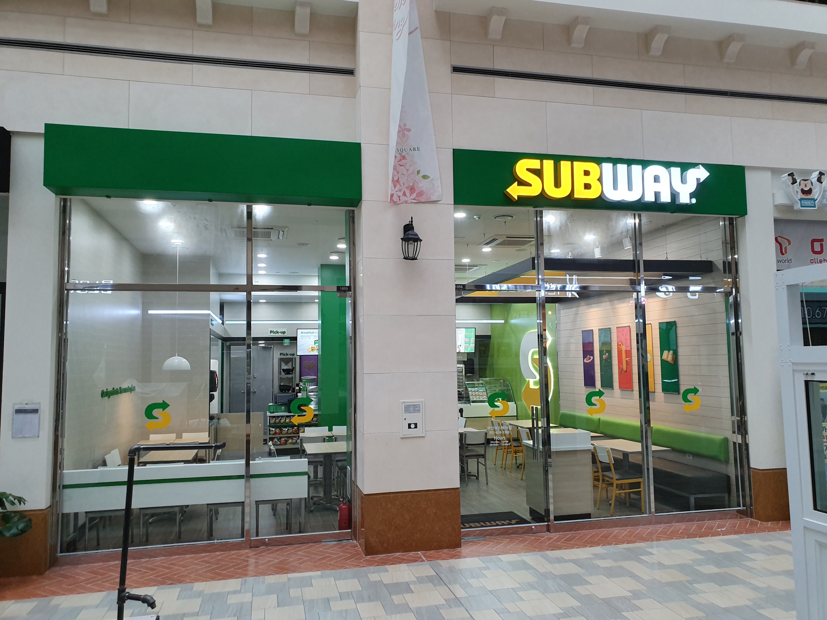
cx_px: 414
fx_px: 621
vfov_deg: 53.1
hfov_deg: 67.3
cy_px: 310
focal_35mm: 26
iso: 250
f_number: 2.4
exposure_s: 1/120
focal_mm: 4.32
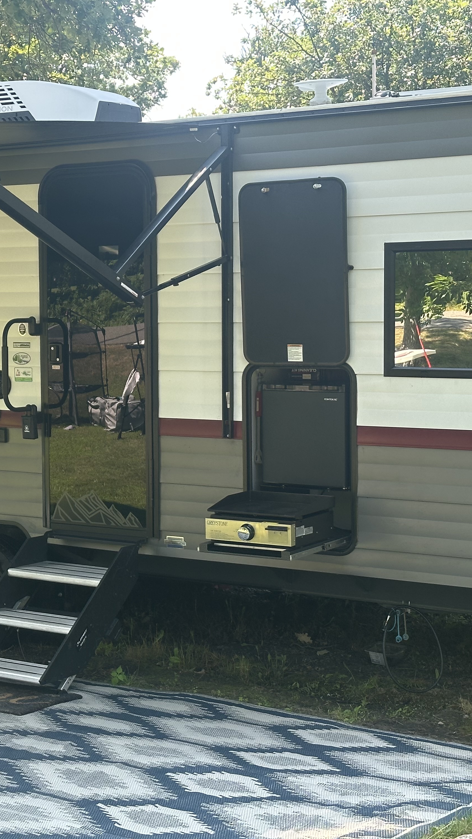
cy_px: 418
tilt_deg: -5.3
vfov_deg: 30.2
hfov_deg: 17.1
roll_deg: +0.9
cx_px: 104
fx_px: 1558
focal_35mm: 70
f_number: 1.78
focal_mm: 6.86
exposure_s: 1/458
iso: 64
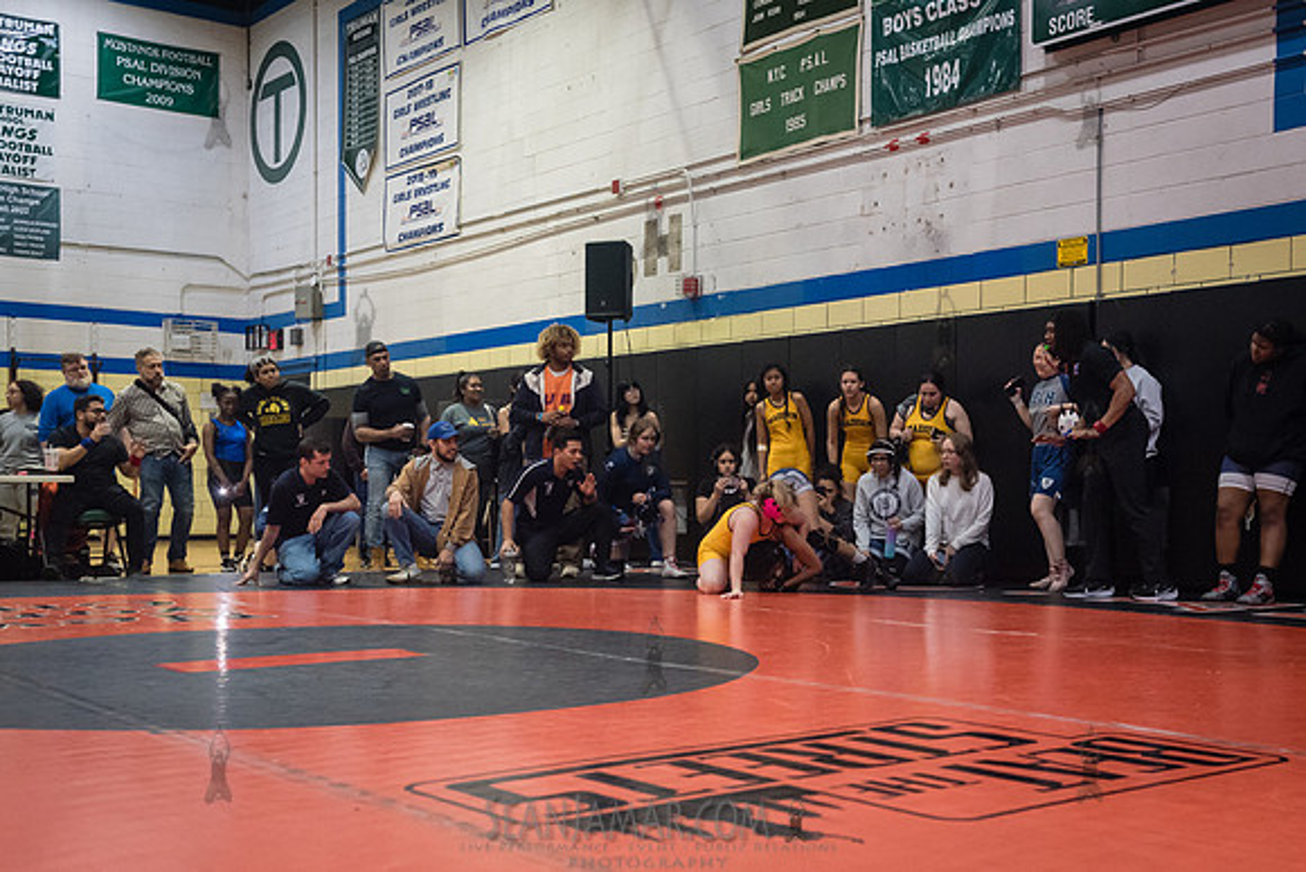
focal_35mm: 43
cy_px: 508
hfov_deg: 45.2
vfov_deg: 31.2
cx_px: 789
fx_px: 1557
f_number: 3.2
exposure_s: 1/400
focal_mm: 35
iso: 5000
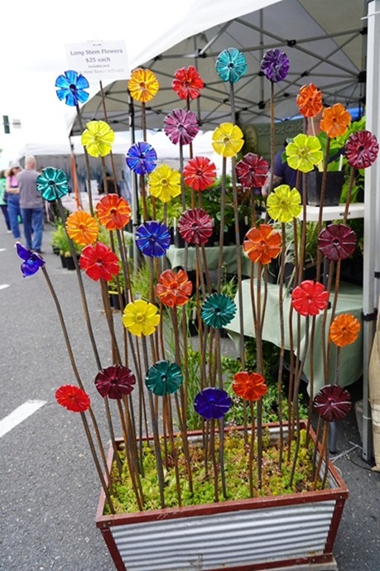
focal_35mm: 28
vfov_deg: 65.5
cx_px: 190
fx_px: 444
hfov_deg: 46.3
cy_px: 286
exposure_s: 1/125
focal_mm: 28
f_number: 5
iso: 100
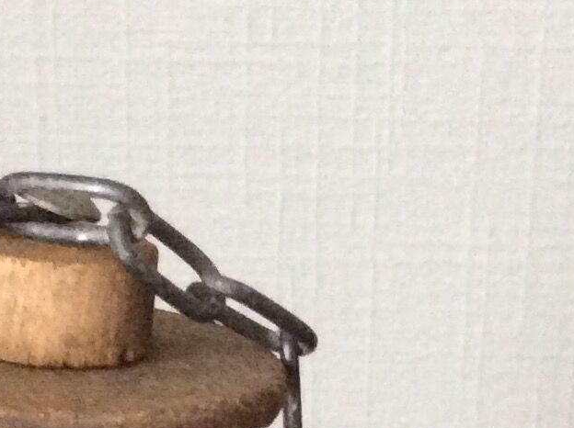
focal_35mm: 133
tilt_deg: -25.1
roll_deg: +1.3
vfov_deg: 10.6
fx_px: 2202
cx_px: 214
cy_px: 683
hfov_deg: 14.8
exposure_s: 1/20
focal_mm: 3.3
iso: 320
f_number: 2.4
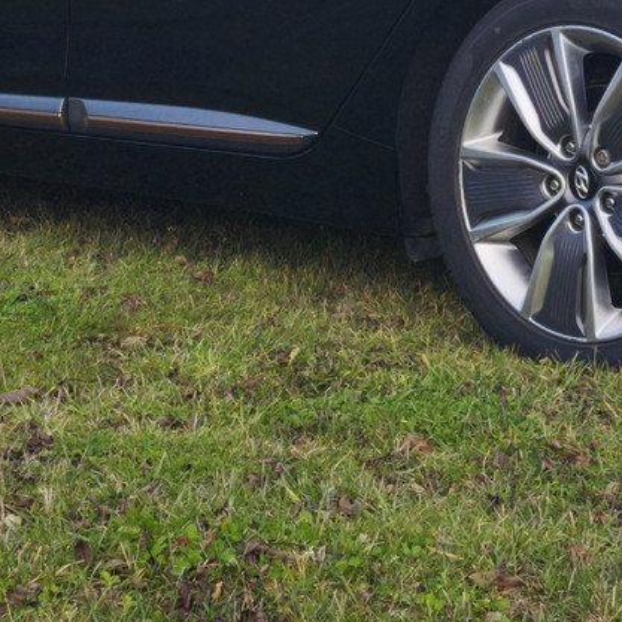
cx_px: 418
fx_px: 3171
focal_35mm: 156
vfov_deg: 11.0
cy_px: -131
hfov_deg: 11.2
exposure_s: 1/993
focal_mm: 6.57
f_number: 1.6
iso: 50
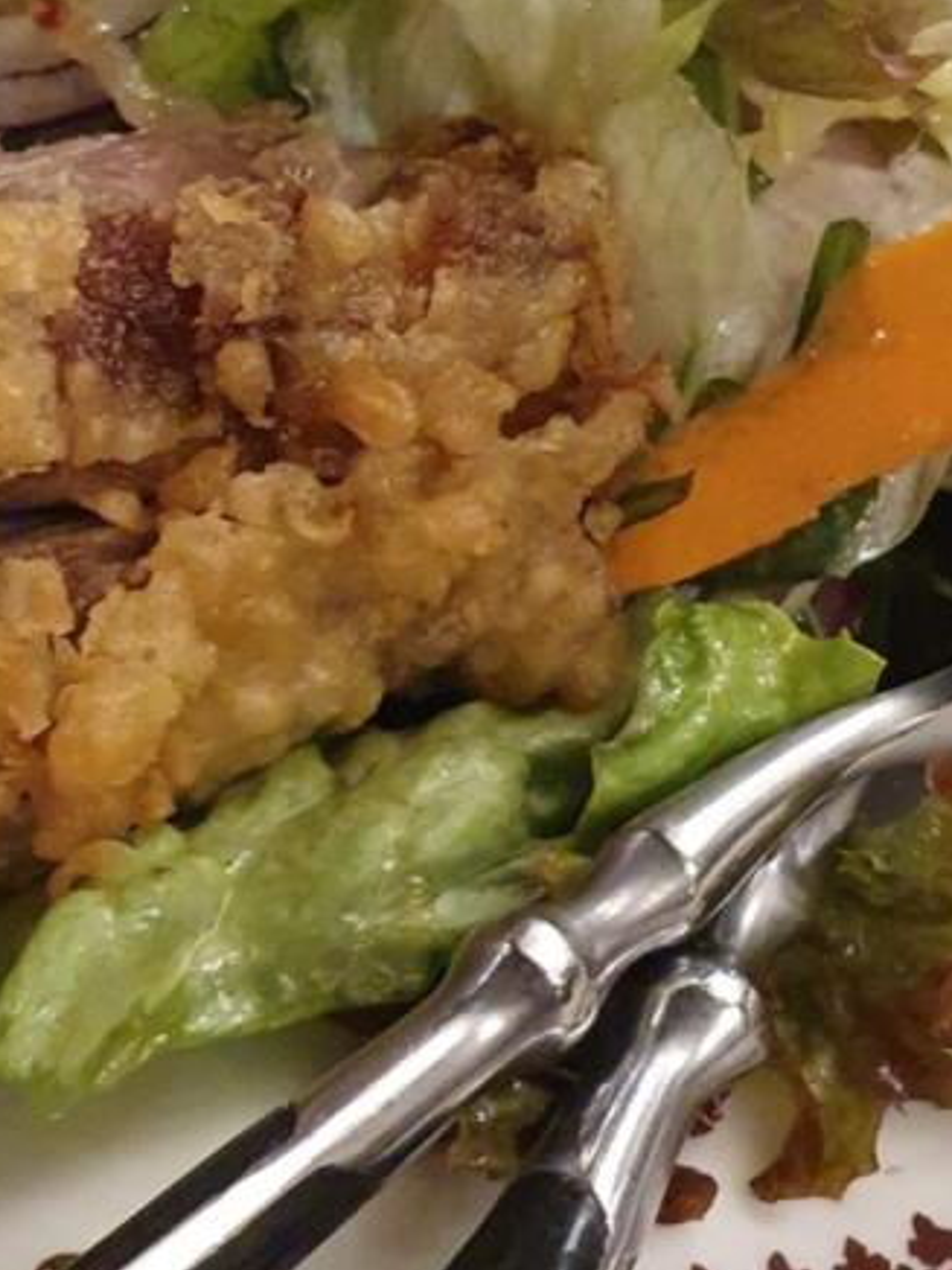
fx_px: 2237
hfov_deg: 23.9
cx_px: 312
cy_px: 408
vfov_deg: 31.4
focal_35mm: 61
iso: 1000
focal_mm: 4.32
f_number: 2.4
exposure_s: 1/50
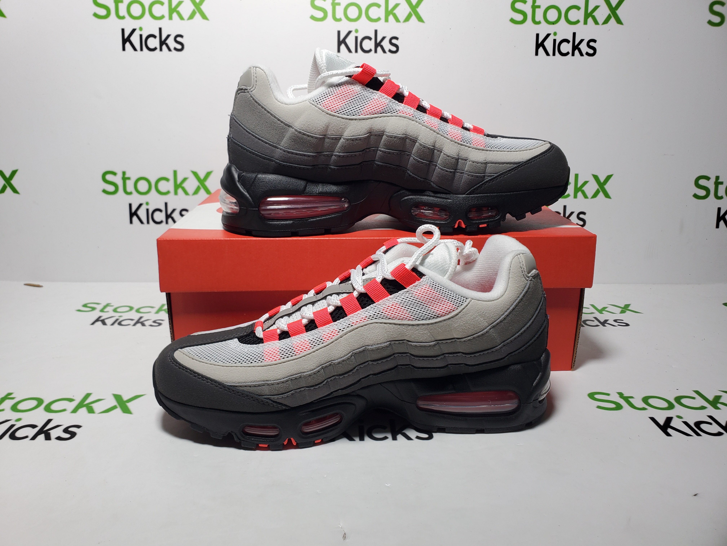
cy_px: 273
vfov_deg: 53.1
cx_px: 364
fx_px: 546
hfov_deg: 67.3
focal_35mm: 26
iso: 50
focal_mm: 4.3
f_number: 2.4
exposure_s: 1/203
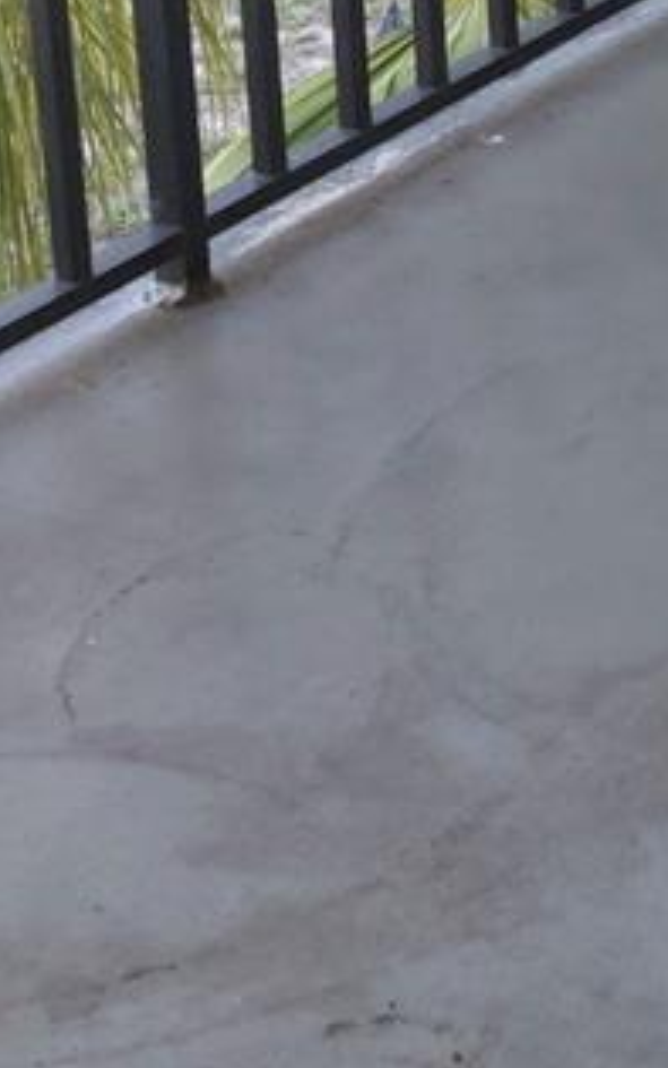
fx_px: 2824
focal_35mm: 97
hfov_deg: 12.4
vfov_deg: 20.1
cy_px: -224
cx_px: 1197
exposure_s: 1/120
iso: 80
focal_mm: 5.23
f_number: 1.8
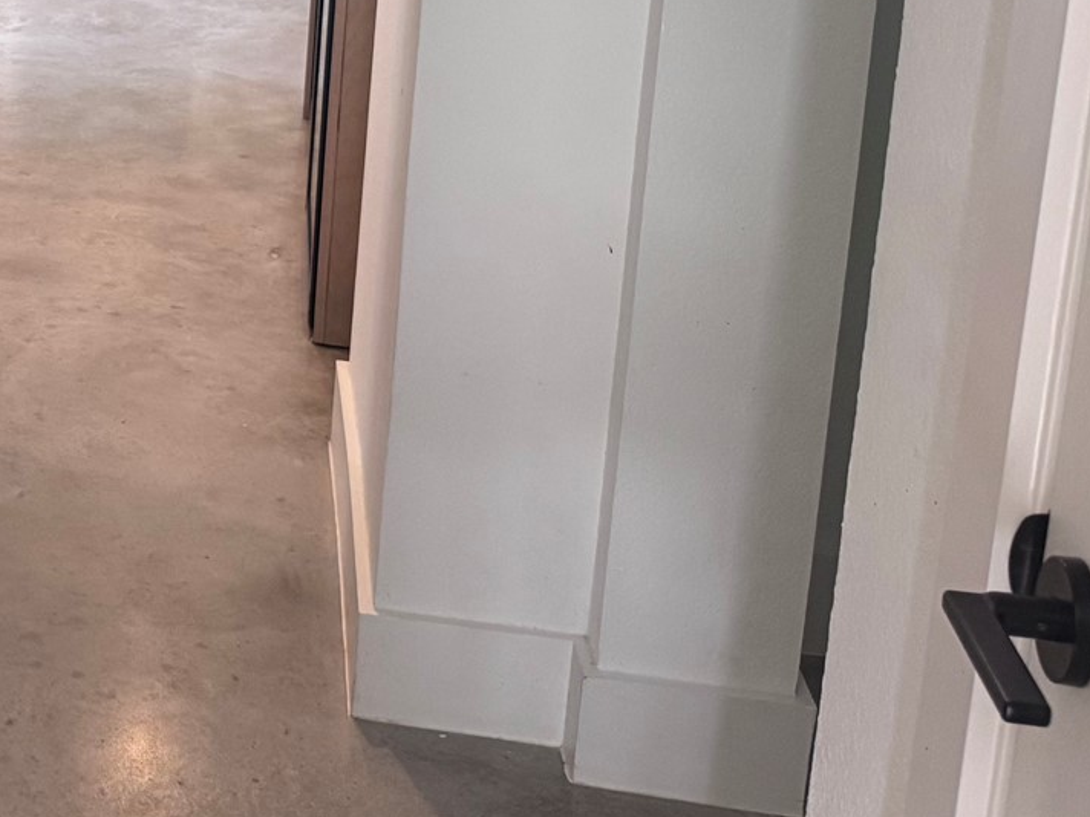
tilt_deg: -11.6
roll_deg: -0.2
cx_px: -370
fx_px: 2173
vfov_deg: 20.3
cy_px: -95
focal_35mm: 69
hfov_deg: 24.2
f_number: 1.78
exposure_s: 1/120
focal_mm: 6.76
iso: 200
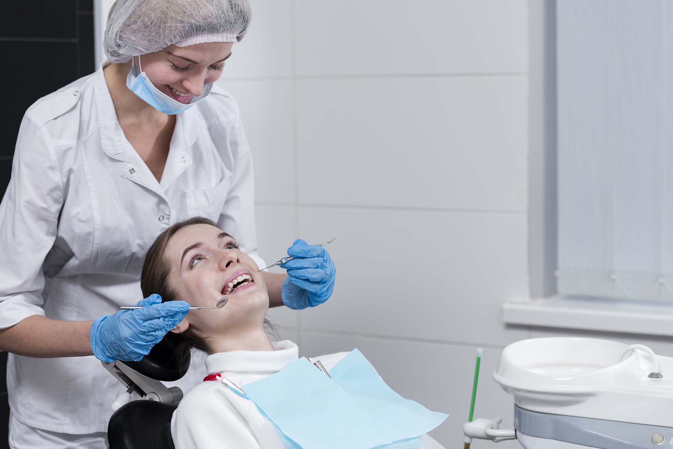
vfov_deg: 17.1
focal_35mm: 80
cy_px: 224
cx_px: 336
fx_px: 1496
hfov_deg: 25.4
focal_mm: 80
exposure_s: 1/160
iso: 250
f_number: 3.5
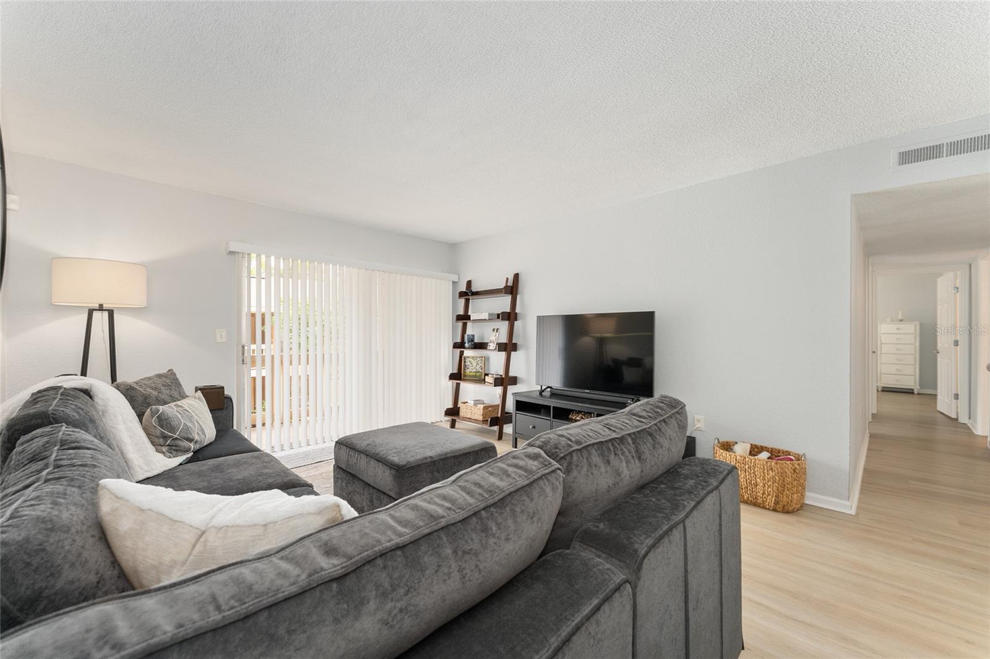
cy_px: 330
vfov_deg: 81.2
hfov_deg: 104.3
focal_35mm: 14
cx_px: 495
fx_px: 385
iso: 1600
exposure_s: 1/30
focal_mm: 14
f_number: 7.1
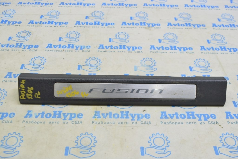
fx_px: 268
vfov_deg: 33.0
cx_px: 119
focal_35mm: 40
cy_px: 80
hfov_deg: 48.0
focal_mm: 27
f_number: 5.6
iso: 400
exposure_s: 1/20
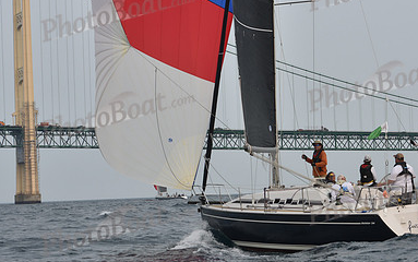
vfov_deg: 12.1
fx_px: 1231
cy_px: 156
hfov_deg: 19.2
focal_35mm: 108
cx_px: 252
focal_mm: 70
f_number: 6.3
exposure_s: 1/1000
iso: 250
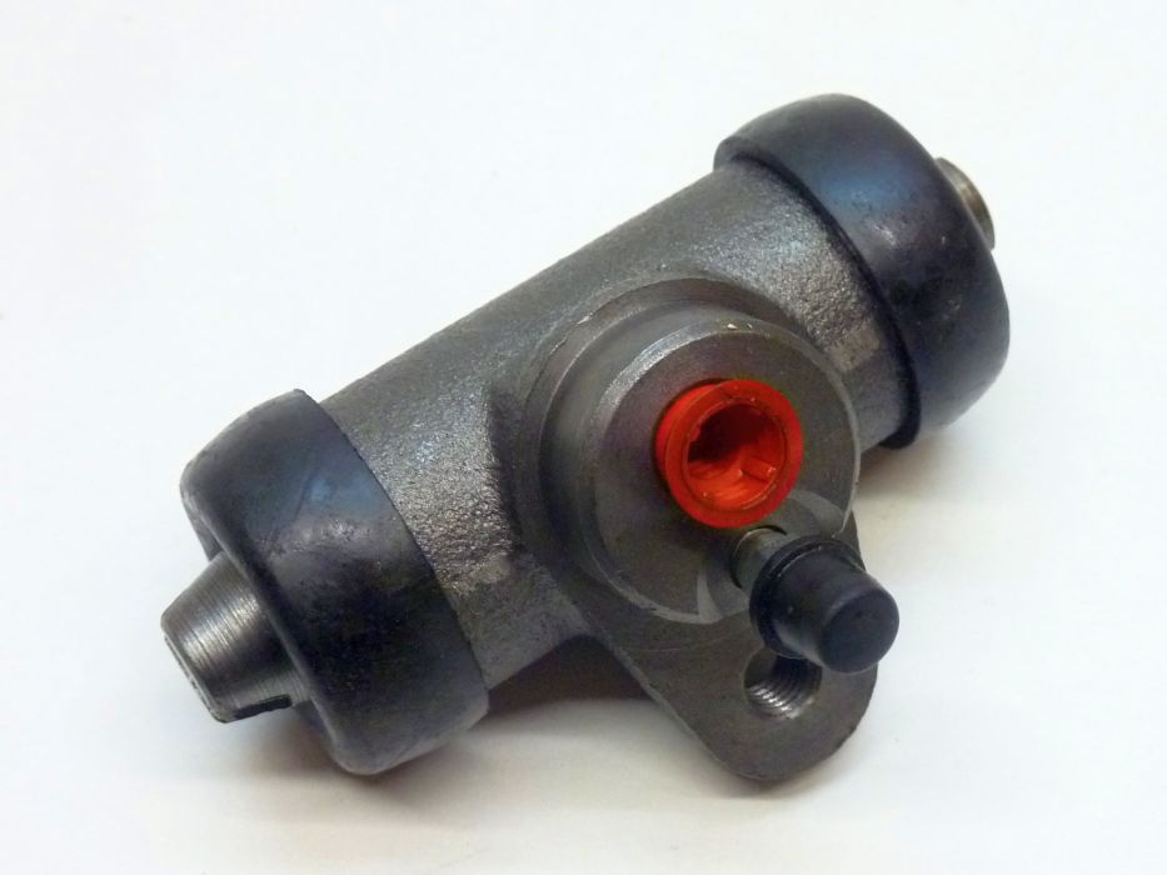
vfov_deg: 28.0
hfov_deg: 36.8
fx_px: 1753
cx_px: 584
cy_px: 438
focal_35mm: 52
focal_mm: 8.5
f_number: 3.8
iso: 400
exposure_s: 1/20
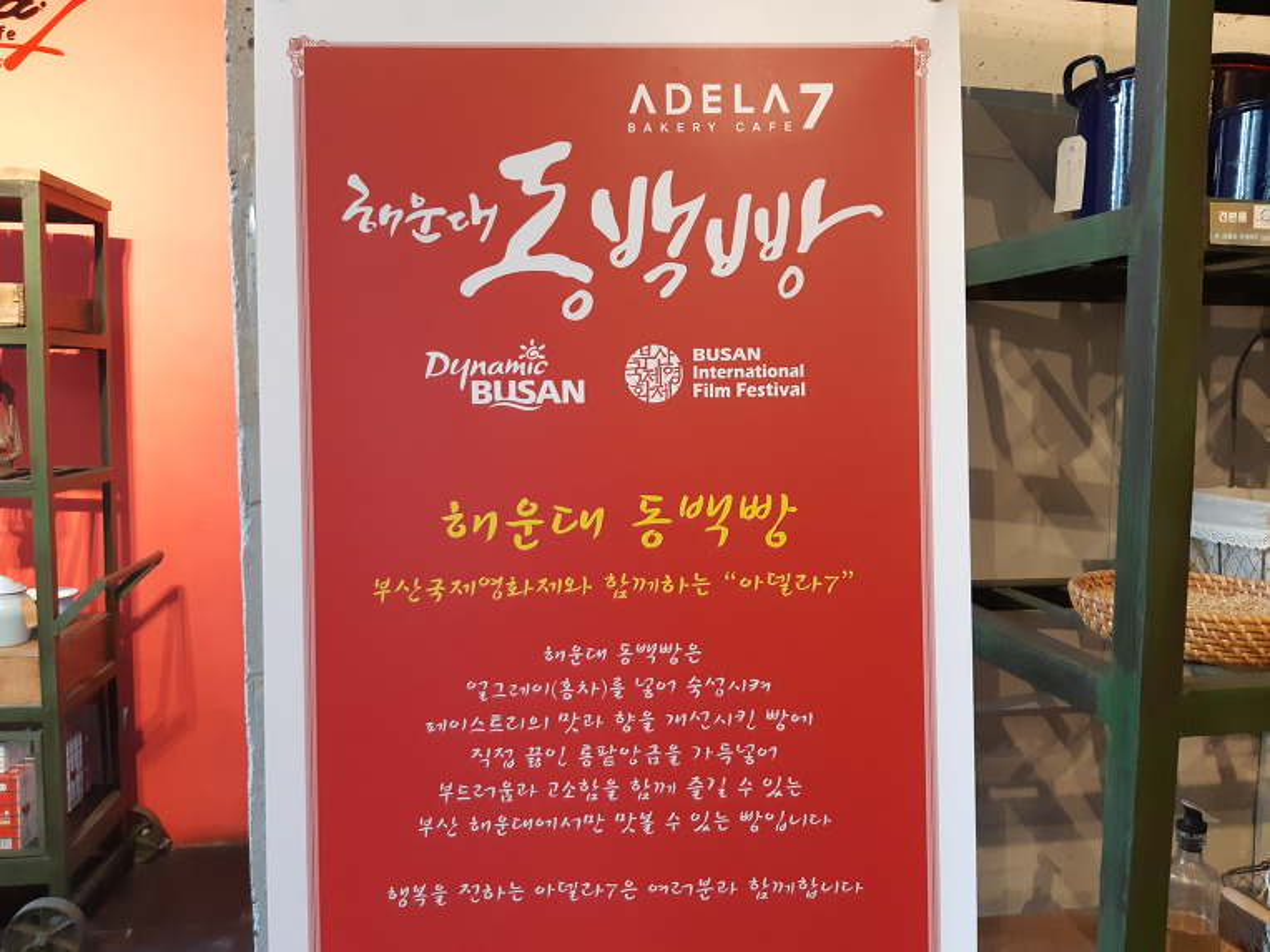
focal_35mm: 26
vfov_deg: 53.1
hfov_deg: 67.3
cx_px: 635
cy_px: 476
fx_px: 954
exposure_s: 1/60
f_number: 1.7
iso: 160
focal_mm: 3.93
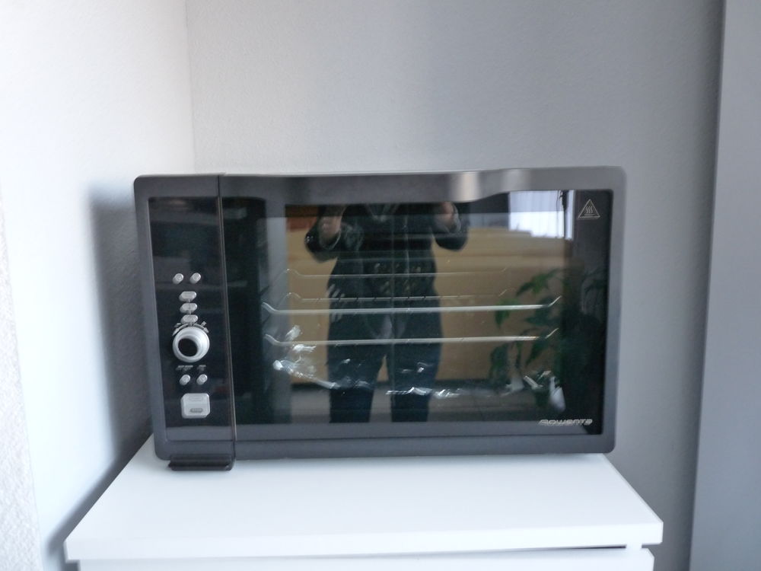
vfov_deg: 51.4
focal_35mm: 27
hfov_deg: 65.3
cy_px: 286
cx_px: 380
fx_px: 594
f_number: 2.8
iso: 400
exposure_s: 1/15
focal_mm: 4.8
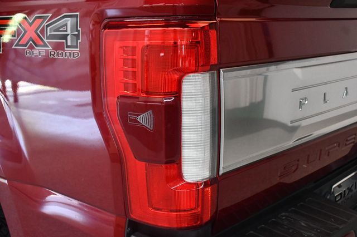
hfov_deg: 43.6
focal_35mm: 45
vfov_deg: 29.8
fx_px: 446
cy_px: 118
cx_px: 178
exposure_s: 1/125
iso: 3200
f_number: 4
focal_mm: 30
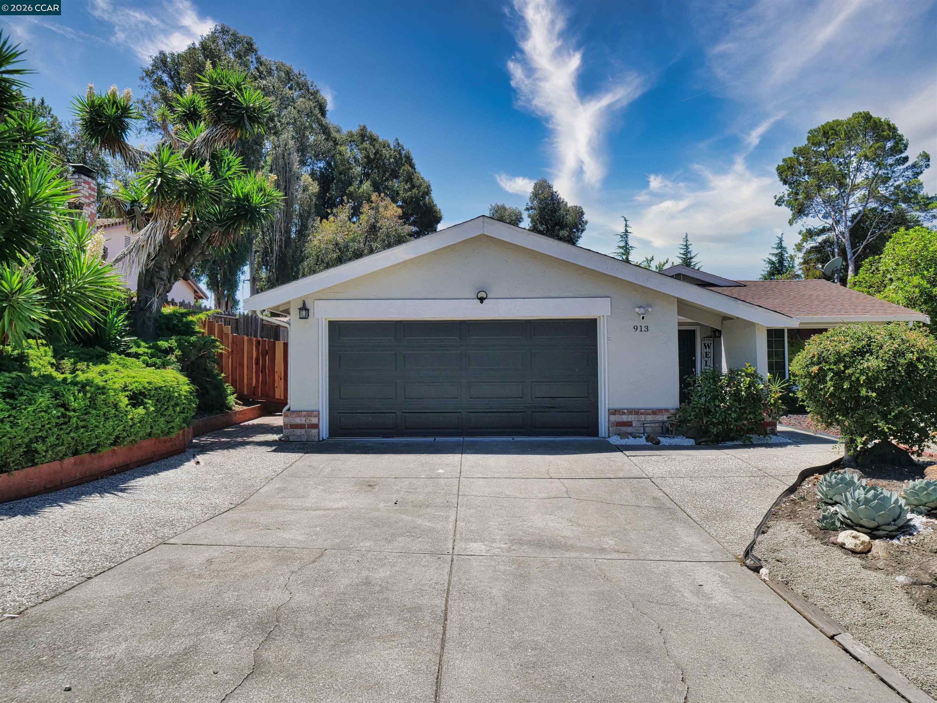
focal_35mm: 22
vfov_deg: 61.1
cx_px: 468
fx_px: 596
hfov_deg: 76.4
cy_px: 352
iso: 160
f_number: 6.3
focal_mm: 11
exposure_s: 1/500
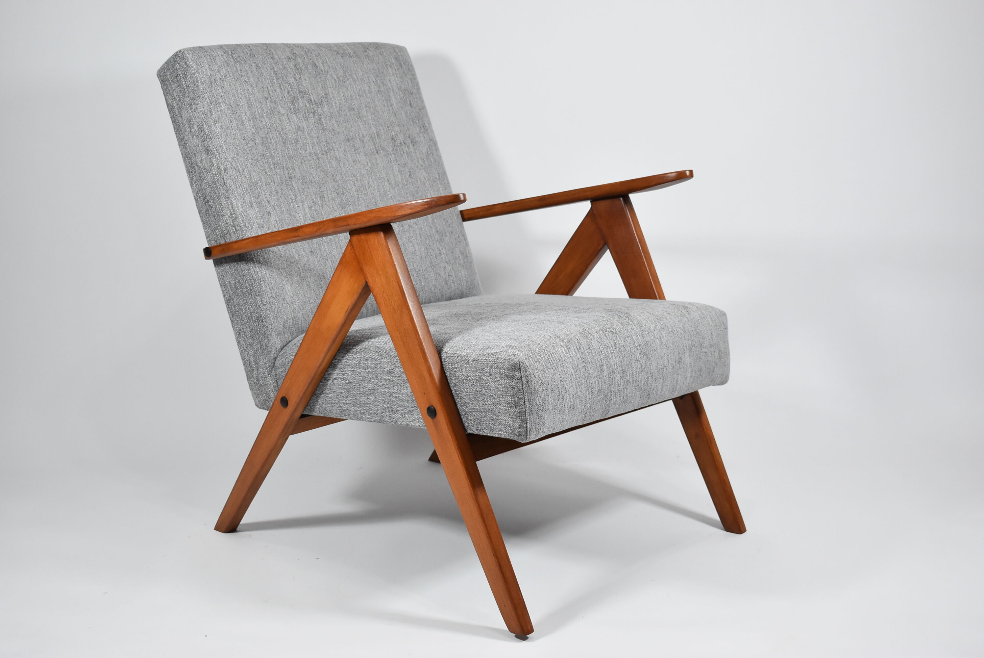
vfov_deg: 26.5
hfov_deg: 38.9
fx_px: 1395
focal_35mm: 51
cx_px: 492
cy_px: 329
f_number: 4.5
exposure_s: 1/125
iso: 1250
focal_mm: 34
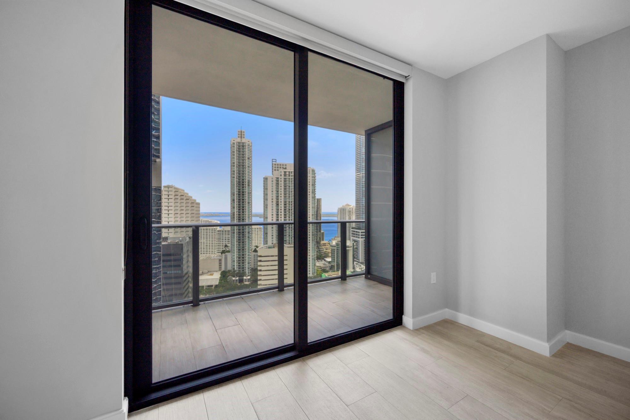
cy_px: 210
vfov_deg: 81.2
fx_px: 245
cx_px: 315
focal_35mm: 14
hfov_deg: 104.3
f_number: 9
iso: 125
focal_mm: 14
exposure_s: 1/13
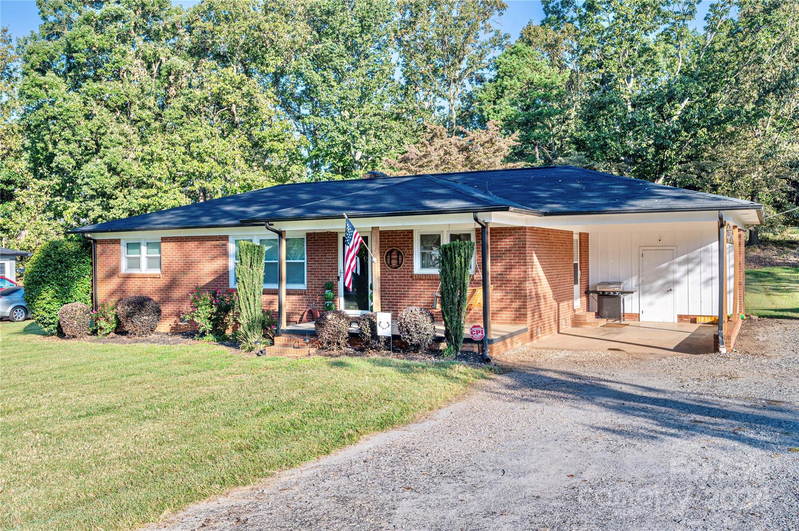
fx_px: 665
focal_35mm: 30
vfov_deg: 43.5
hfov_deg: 62.0
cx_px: 400
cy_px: 266
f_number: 11
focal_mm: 30
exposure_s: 1/125
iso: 320
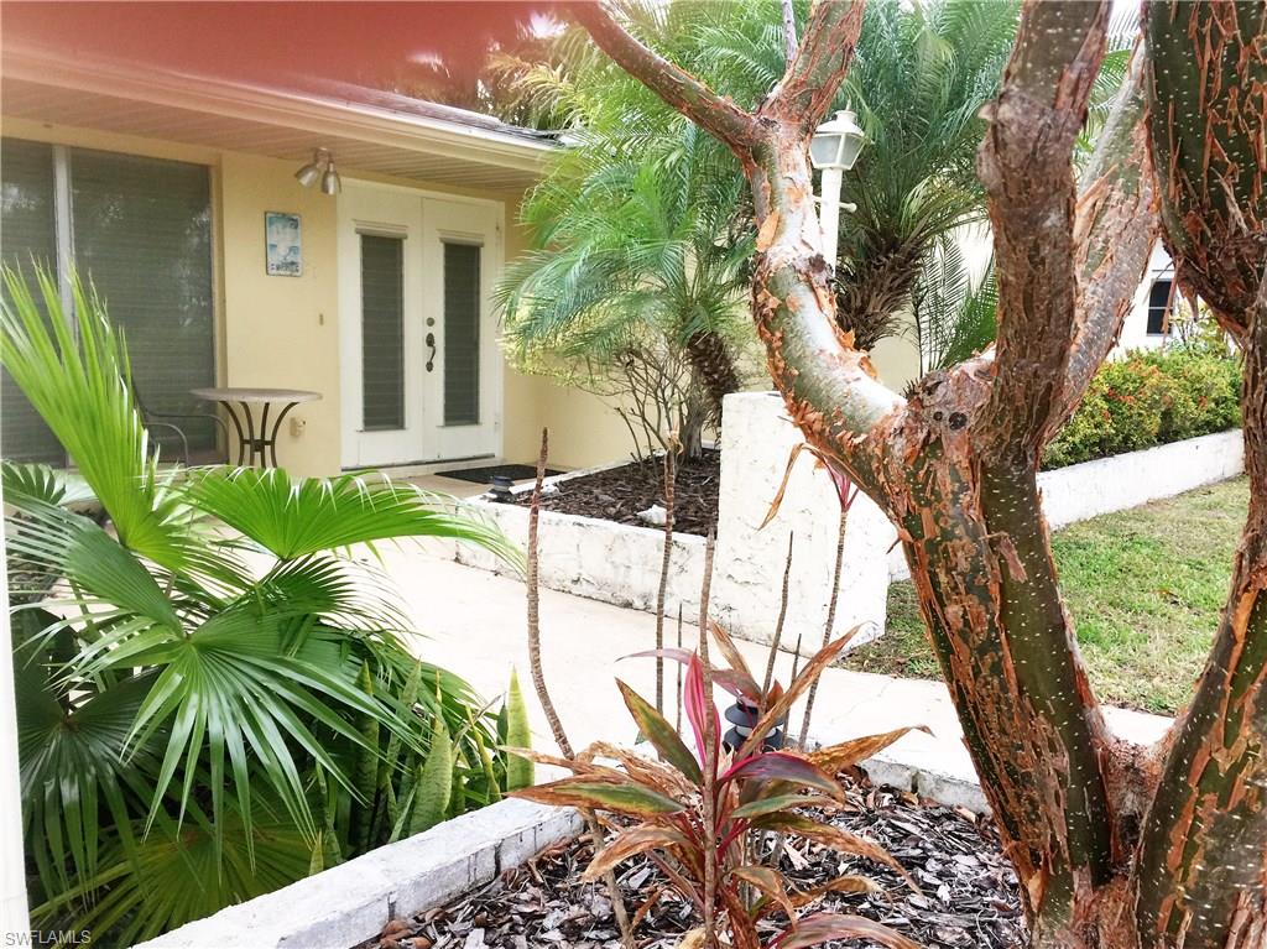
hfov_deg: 61.7
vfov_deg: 48.2
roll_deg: -2.7
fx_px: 1061
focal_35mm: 29
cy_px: 474
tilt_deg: -6.7
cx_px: 634
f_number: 2.2
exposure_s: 1/30
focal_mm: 4.15
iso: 32
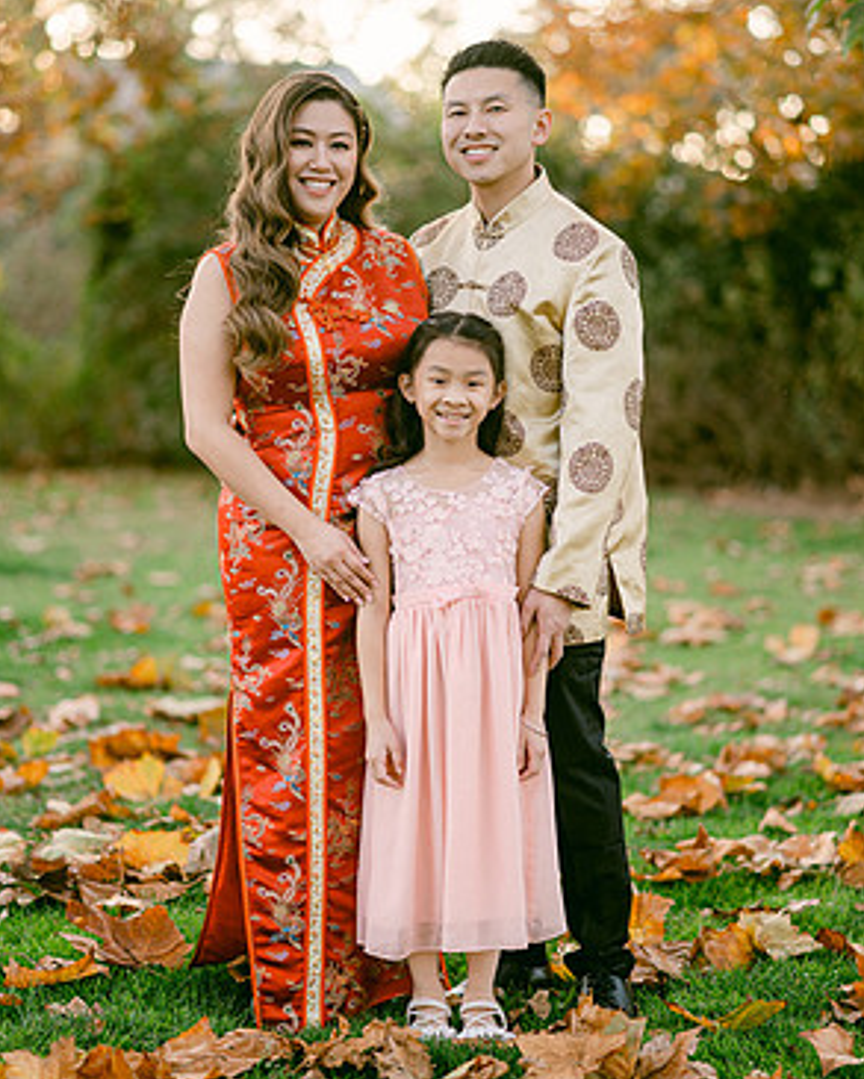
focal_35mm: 98
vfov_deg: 19.6
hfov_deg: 15.7
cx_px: 426
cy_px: 519
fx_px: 3131
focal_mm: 85
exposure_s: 1/320
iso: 200
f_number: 2
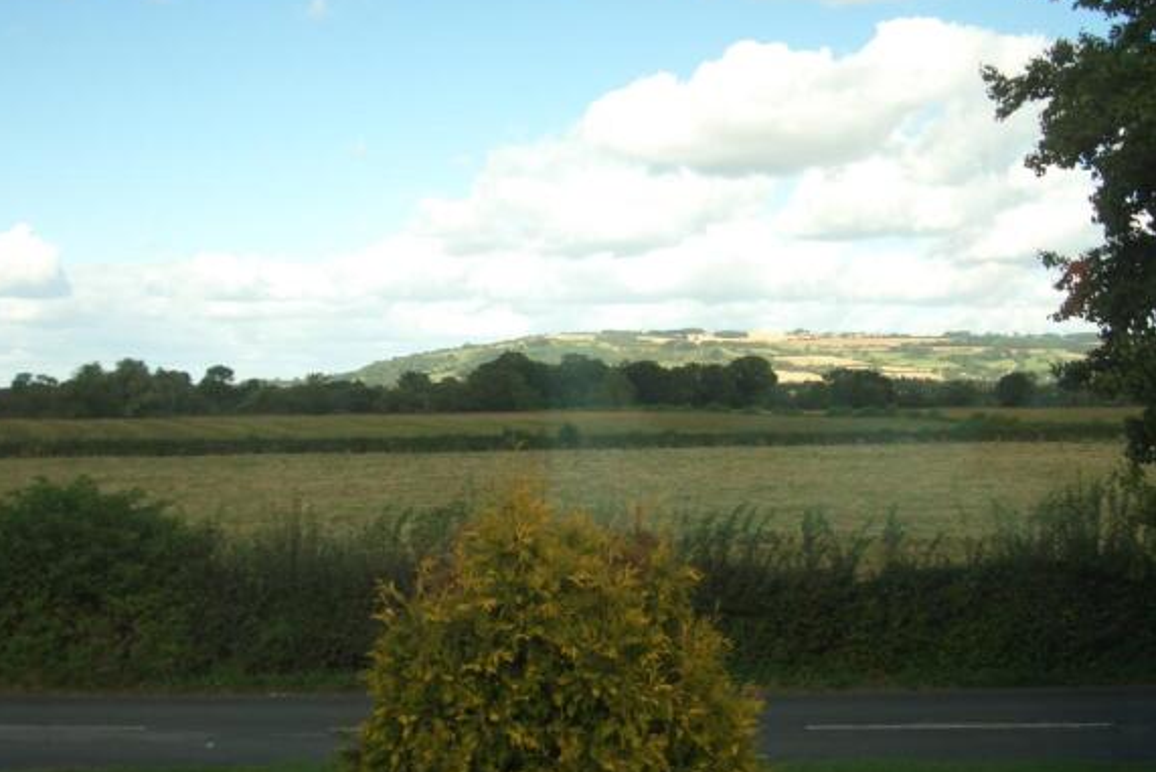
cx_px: 568
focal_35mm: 52
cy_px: 414
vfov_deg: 26.0
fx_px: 1670
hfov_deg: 38.2
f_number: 3.1
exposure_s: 1/500
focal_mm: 8.2
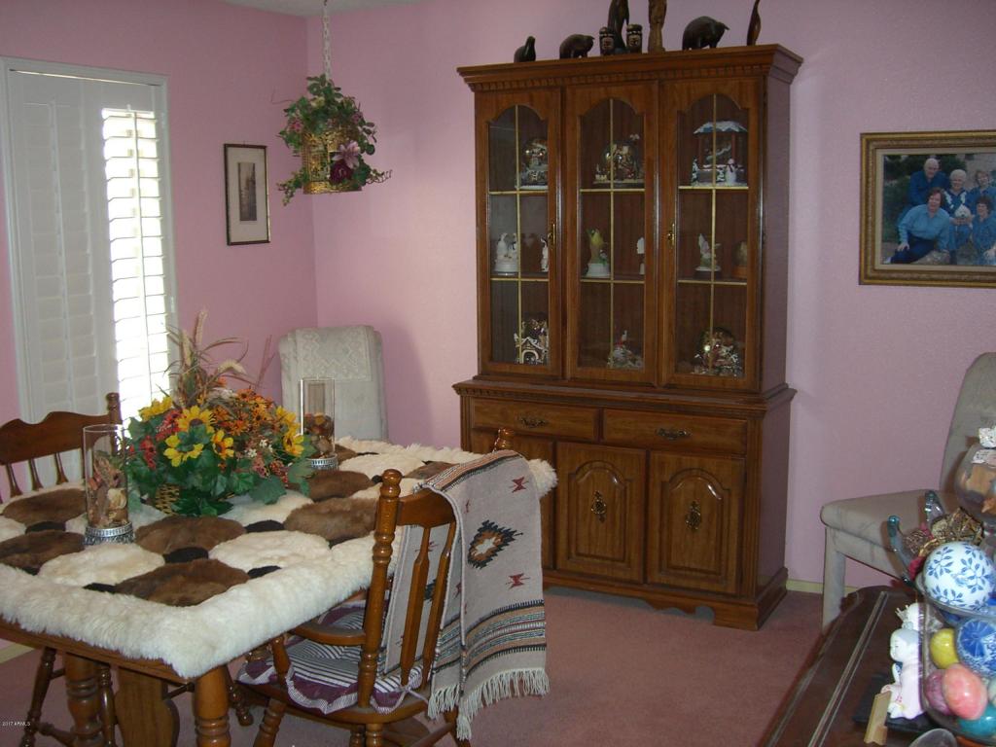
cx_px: 498
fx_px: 1093
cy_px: 374
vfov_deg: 37.7
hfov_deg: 49.0
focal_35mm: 38
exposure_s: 1/60
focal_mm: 6.2
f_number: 2.7
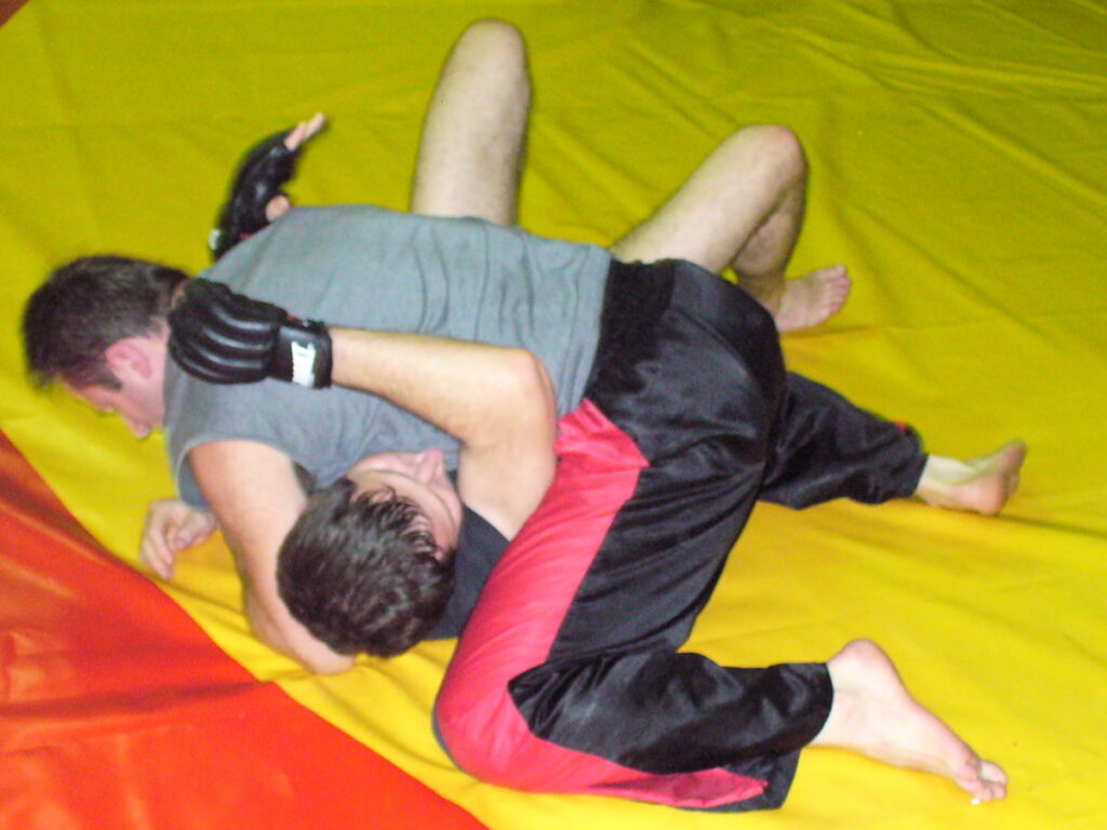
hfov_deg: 38.2
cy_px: 415
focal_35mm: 50
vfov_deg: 29.1
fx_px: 1599
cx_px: 554
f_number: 2.8
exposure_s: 1/30
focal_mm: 6.1
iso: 400
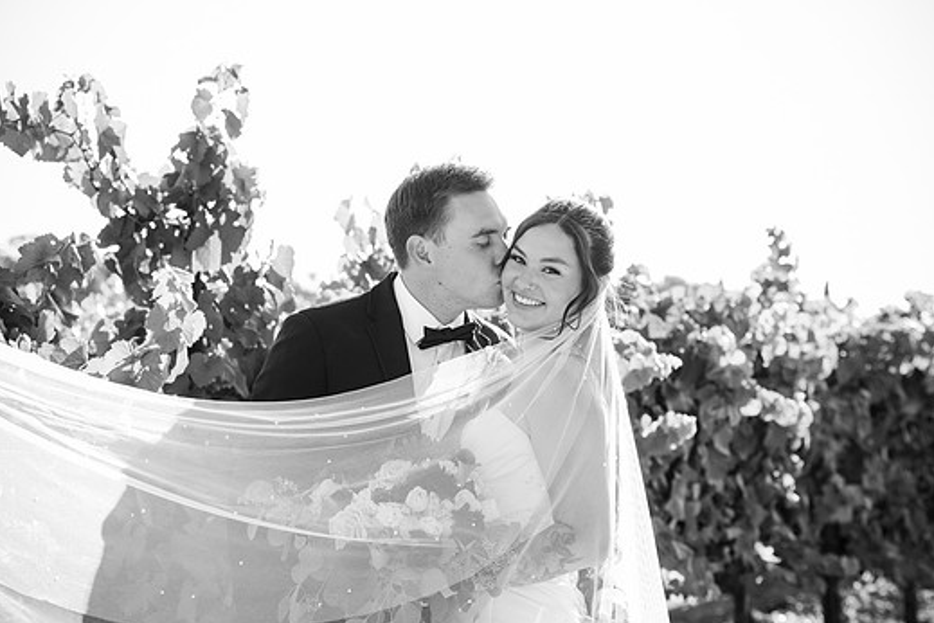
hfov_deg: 21.5
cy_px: 312
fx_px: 2465
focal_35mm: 95
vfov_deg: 14.4
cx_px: 471
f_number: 5
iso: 500
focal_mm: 85
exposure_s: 1/400
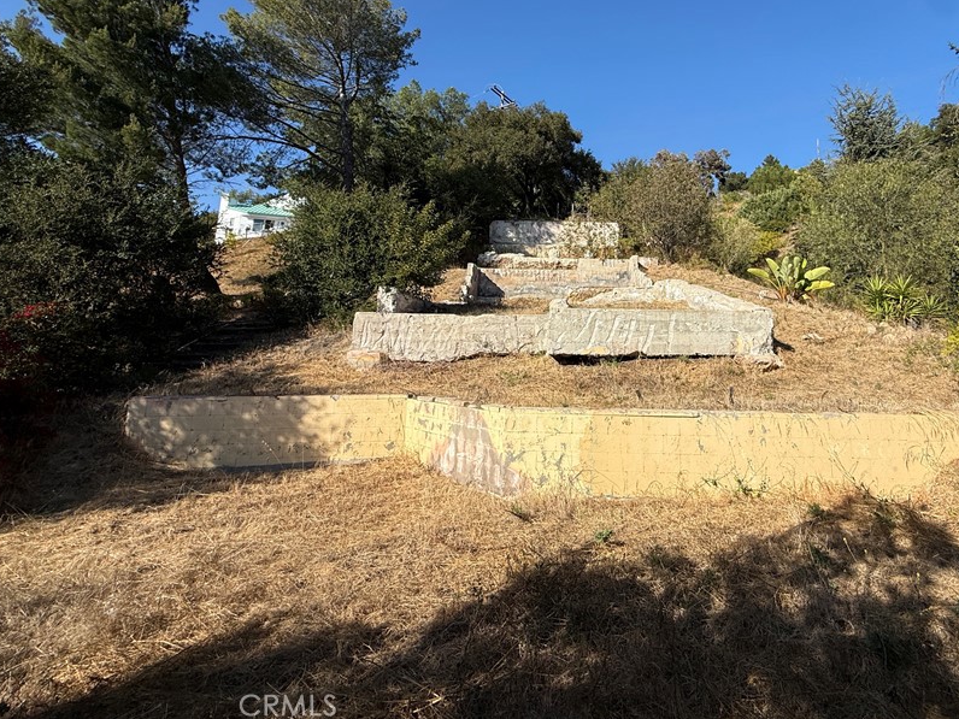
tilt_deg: +11.6
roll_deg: -0.2
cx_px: 599
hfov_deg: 86.1
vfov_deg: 70.2
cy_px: 260
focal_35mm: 18
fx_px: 499
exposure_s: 1/2410
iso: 50
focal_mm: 2.22
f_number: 2.2
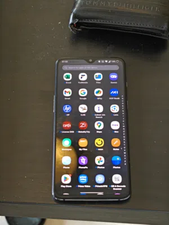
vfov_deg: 26.7
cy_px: 112
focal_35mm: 73
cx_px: 84
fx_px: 475
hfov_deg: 20.2
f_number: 2.6
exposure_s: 1/52
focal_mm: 13.85
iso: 1000
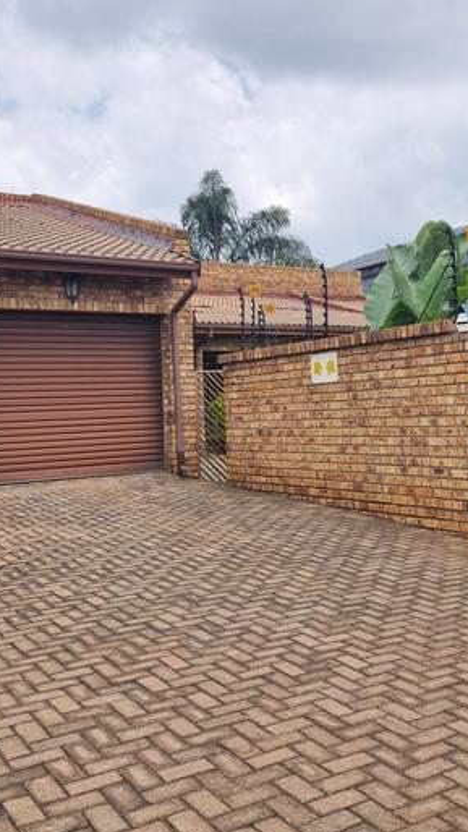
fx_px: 861
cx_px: 301
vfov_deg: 51.5
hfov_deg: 30.3
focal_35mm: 39
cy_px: 369
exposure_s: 1/1628
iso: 50
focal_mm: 5.54
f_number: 1.8
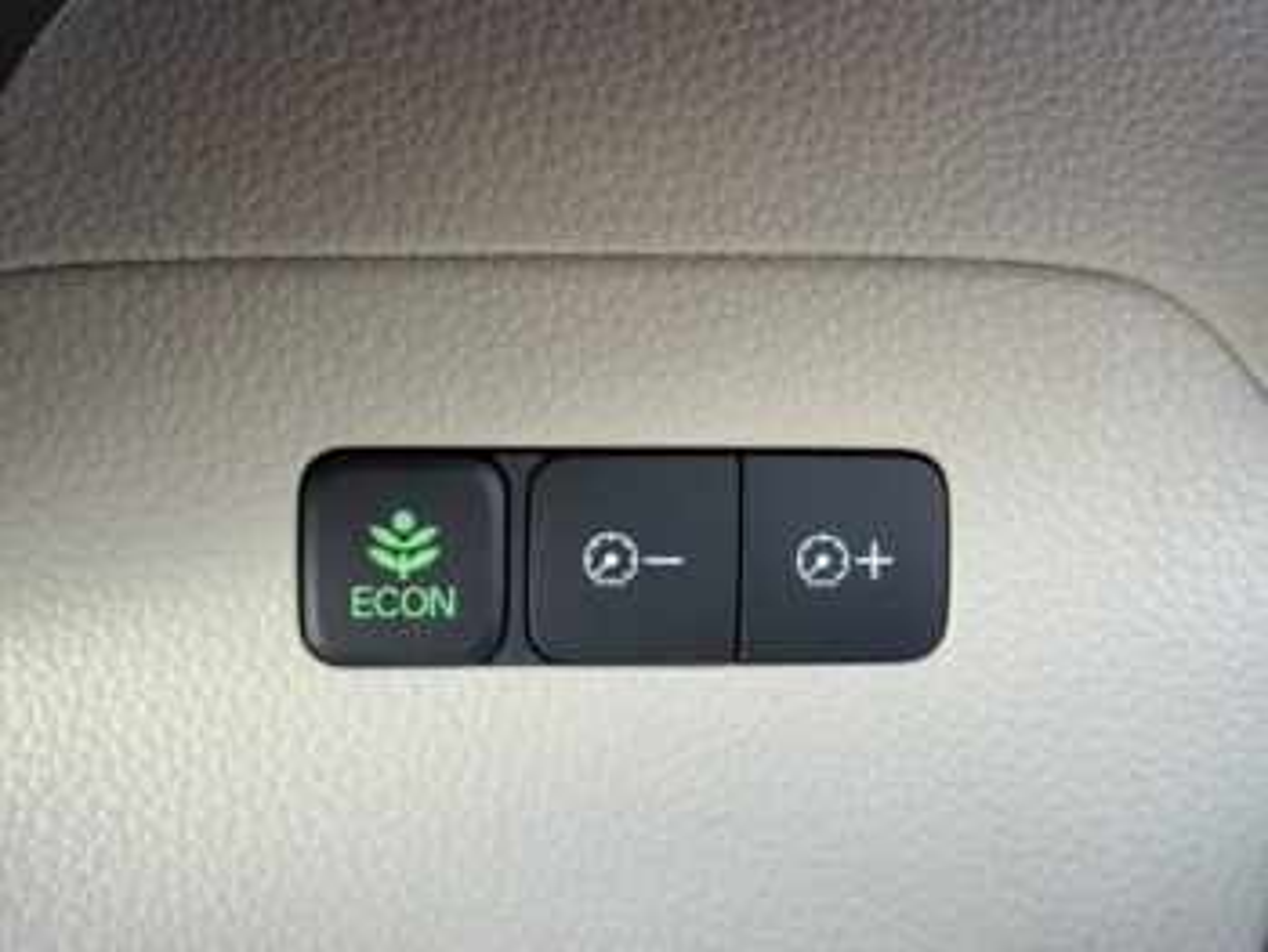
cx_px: 634
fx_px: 953
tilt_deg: -77.1
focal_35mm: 26
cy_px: 476
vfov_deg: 53.1
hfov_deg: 67.3
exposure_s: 1/121
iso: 160
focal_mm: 2.22
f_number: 2.2
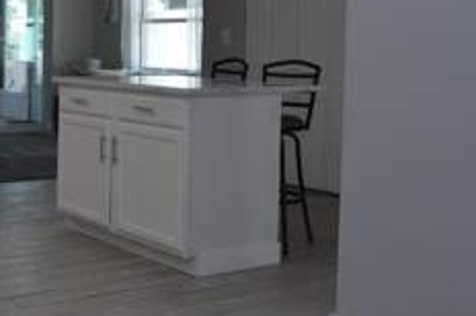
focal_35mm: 59
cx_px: 64
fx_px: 779
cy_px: 74
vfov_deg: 22.7
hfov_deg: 32.5
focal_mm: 19
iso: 280
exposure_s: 1/125
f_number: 5.6
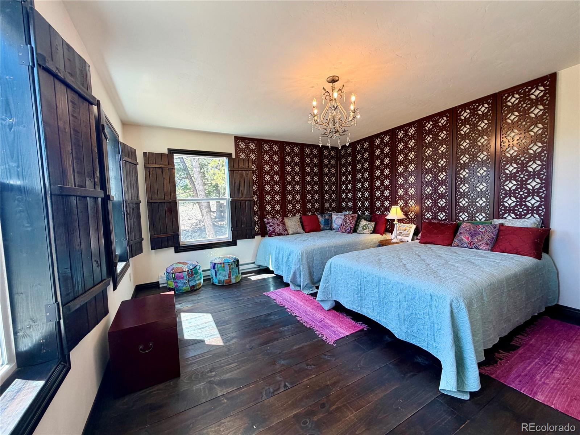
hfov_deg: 102.1
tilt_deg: -3.7
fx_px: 235
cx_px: 290
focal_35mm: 14
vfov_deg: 85.7
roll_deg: +2.5
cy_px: 218
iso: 125
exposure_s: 1/120
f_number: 2.2
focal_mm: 2.22
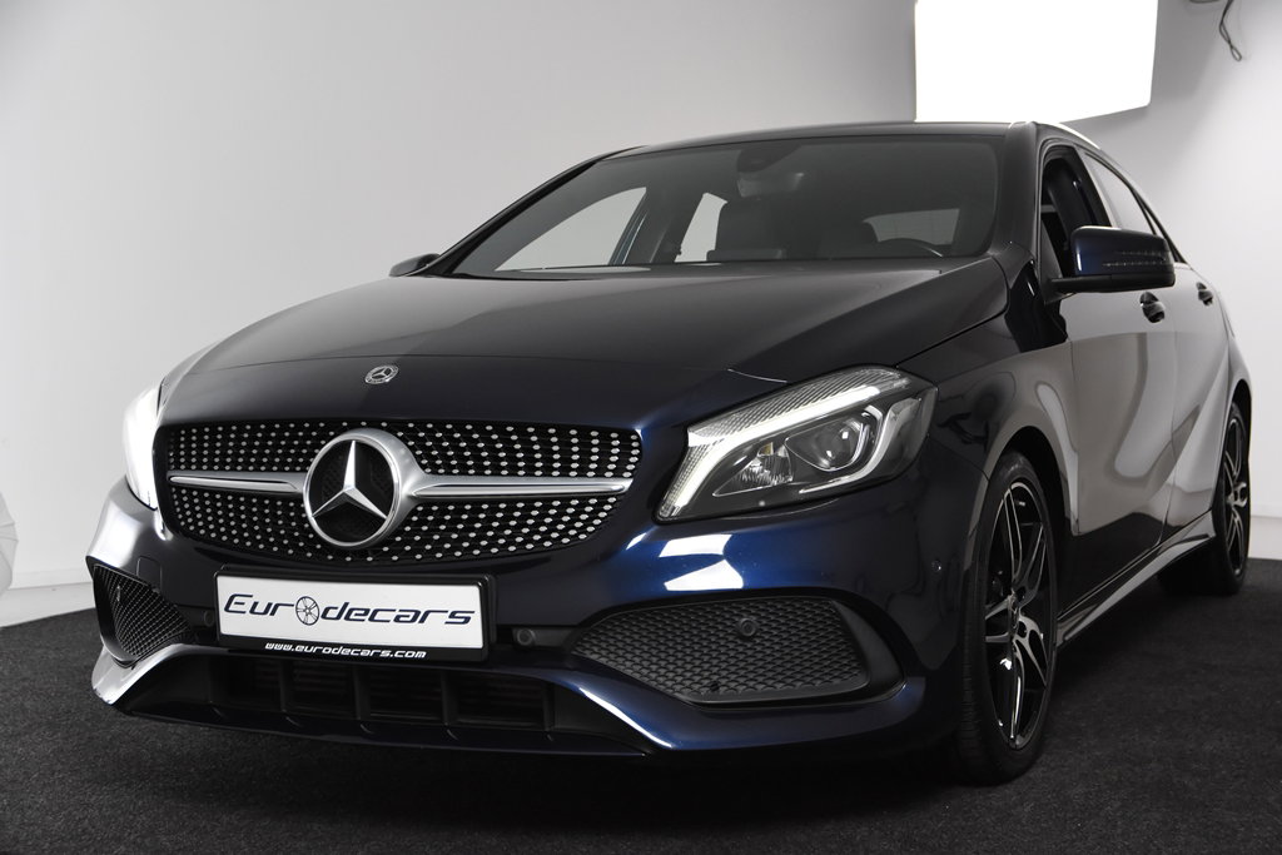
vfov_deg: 26.5
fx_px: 1816
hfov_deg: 38.9
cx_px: 641
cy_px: 428
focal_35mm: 51
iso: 1600
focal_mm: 34
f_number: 5.6
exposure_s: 1/125
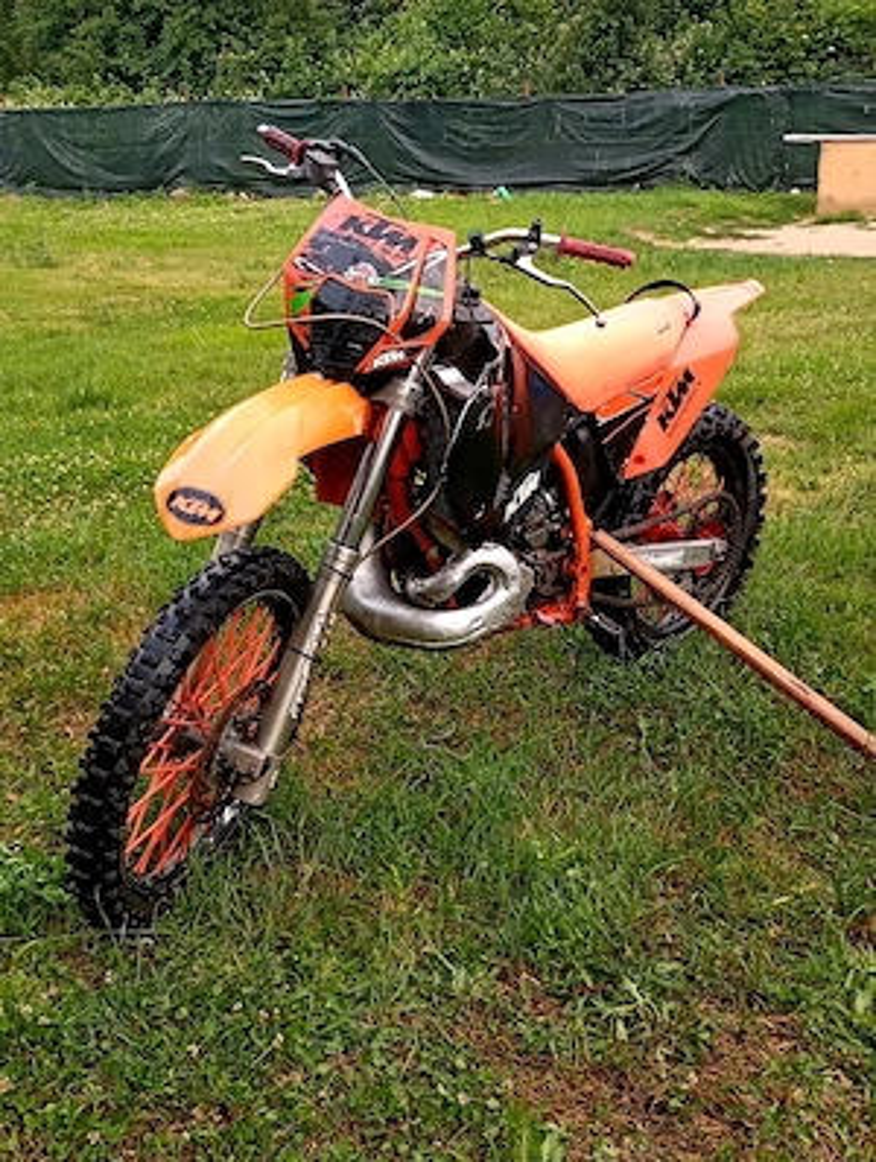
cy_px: 581
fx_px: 1446
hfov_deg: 33.7
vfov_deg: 43.8
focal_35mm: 43
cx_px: 438
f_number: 1.8
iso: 95
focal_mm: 3.84
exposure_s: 1/100
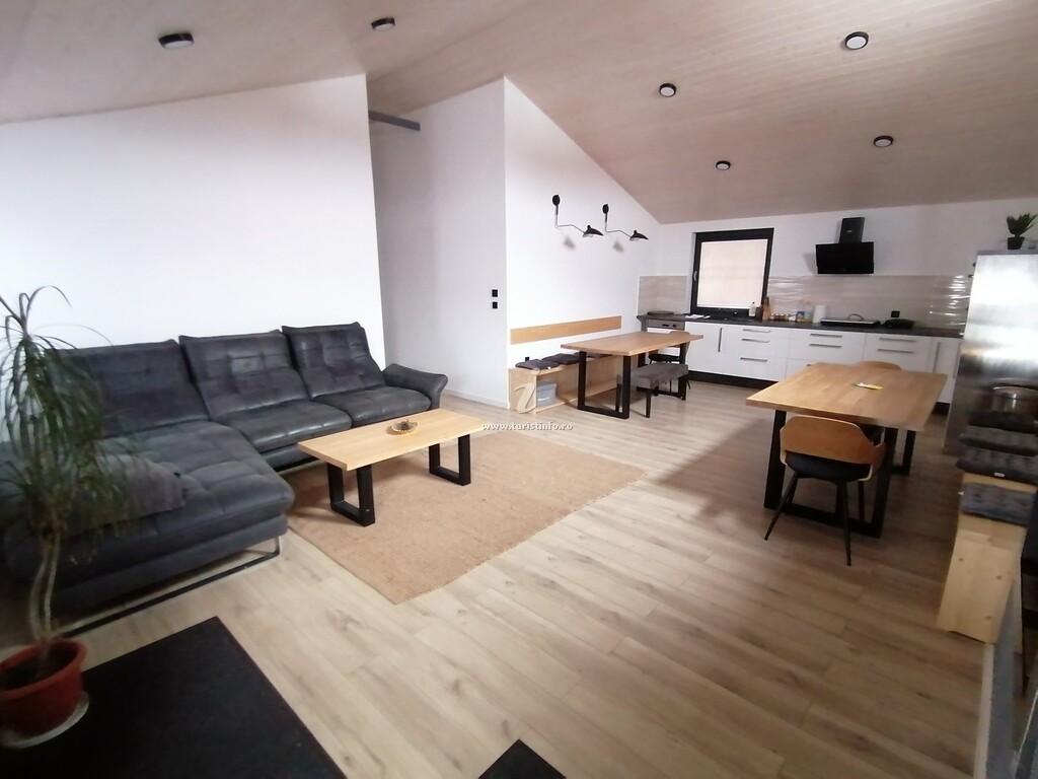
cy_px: 390
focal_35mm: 17
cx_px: 519
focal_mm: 2.7
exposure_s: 1/16.7
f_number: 2.4
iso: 640
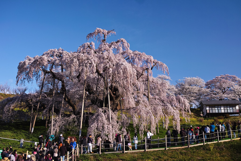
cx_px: 120
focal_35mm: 45
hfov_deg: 43.6
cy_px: 80
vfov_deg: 29.9
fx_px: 301
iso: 200
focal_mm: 30
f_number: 5.6
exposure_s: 1/200
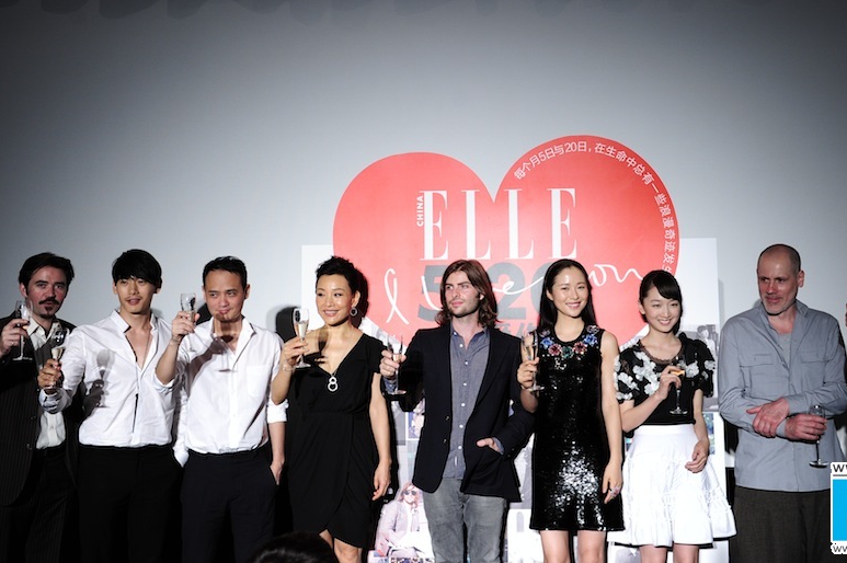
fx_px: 1011
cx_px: 462
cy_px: 219
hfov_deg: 45.4
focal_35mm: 43
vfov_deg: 31.0
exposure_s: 1/200
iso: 800
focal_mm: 35
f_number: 4
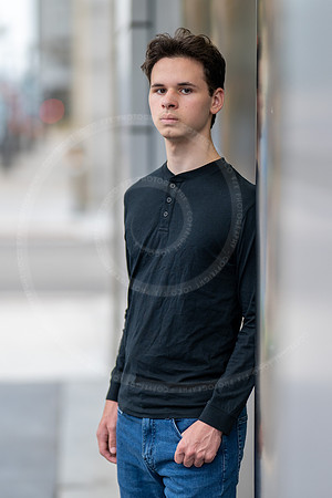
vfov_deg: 16.1
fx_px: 1757
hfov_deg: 10.8
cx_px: 166
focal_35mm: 127
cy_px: 249
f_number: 1.3
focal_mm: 85
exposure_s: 1/640
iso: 250
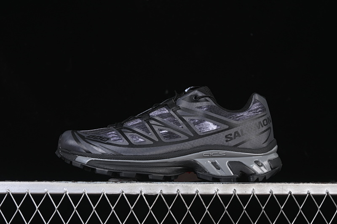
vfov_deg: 18.2
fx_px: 702
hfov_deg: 27.0
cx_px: 168
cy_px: 112
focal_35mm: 75
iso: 160
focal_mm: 50
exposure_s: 1/60
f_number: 6.3
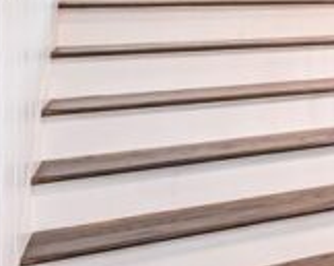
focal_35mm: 65
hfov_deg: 21.5
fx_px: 641
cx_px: 567
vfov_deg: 22.1
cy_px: -27
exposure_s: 1/30
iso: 3200
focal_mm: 14
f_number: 8
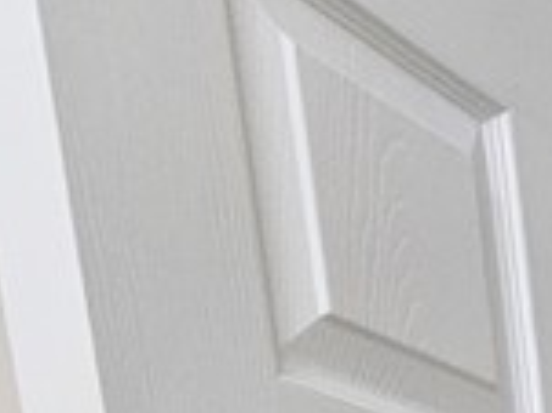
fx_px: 1402
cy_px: 1155
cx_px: 1543
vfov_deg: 11.6
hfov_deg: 12.5
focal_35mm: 88
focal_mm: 2.2
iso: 200
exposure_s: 1/60
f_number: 2.2
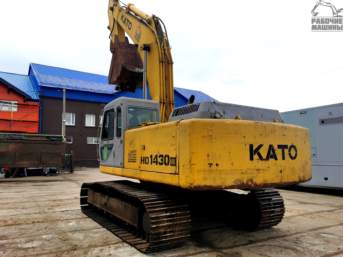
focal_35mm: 27
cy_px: 128
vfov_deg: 51.4
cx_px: 172
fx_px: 268
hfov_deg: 65.3
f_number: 1.6
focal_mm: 5.56
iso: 50
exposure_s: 1/1408
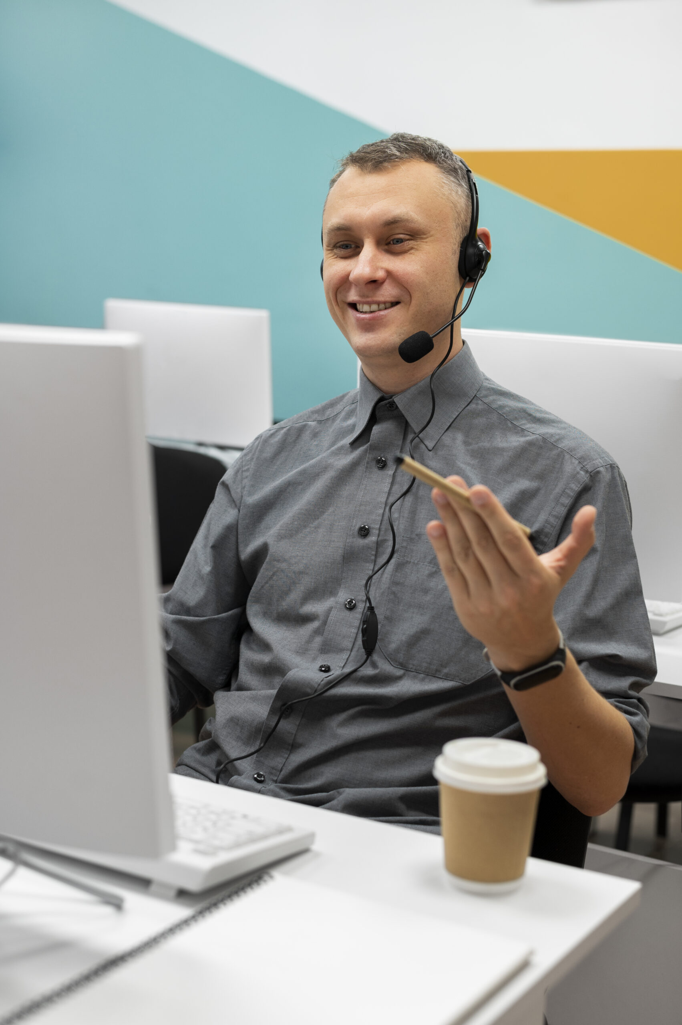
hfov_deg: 27.0
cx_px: 341
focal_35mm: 50
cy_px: 512
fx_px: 1423
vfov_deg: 39.6
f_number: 3.2
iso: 800
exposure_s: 1/250
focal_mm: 50
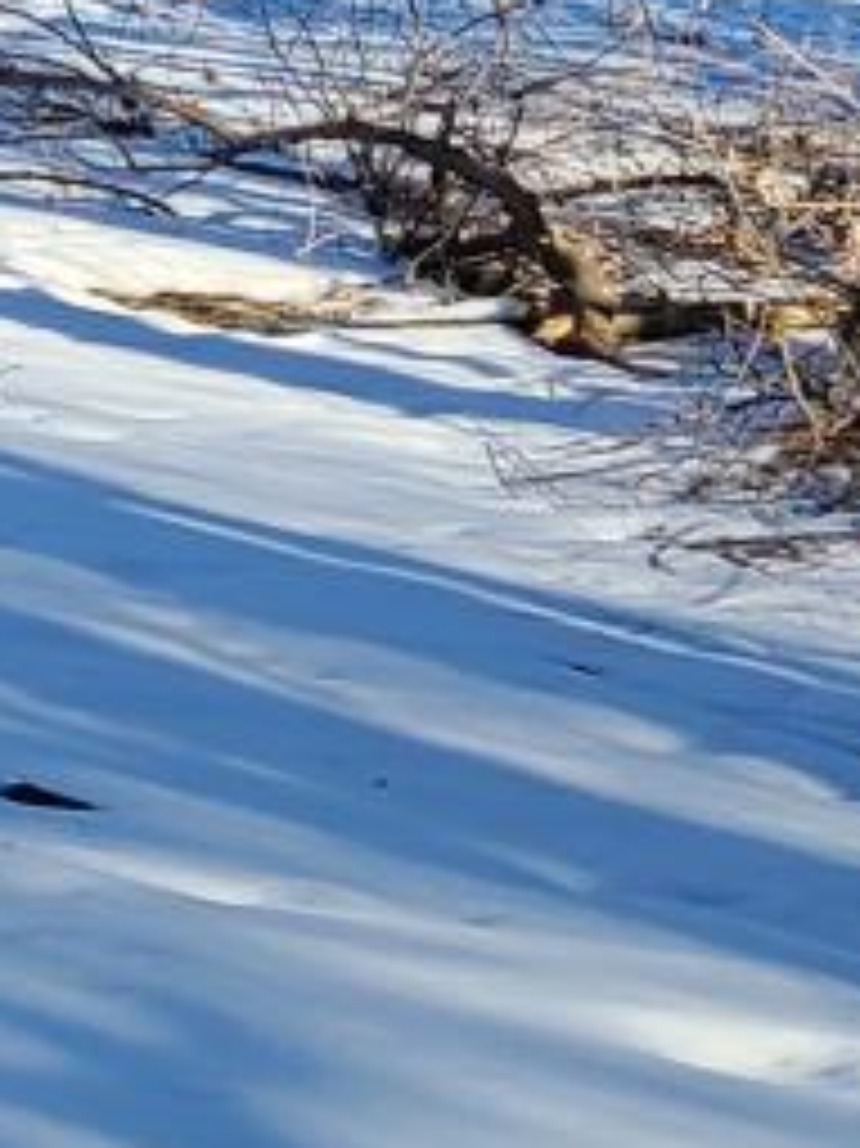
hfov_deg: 6.6
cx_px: -1819
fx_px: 6763
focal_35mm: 204
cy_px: -599
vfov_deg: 9.4
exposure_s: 1/1667
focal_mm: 5.4
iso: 40
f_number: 1.8
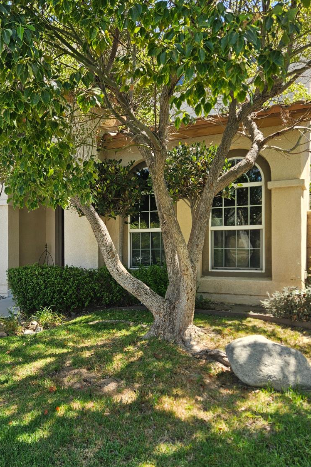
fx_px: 414
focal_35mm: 32
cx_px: 94
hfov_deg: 40.4
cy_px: 234
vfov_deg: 58.7
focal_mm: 5.4
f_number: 1.8
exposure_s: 1/363
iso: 25
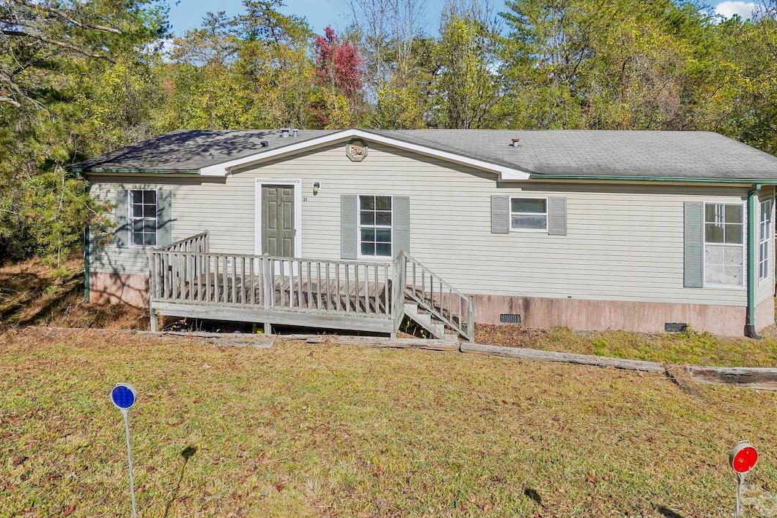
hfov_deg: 89.9
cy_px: 263
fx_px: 389
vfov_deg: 67.4
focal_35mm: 18
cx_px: 415
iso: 100
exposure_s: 1/400
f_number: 8
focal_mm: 10
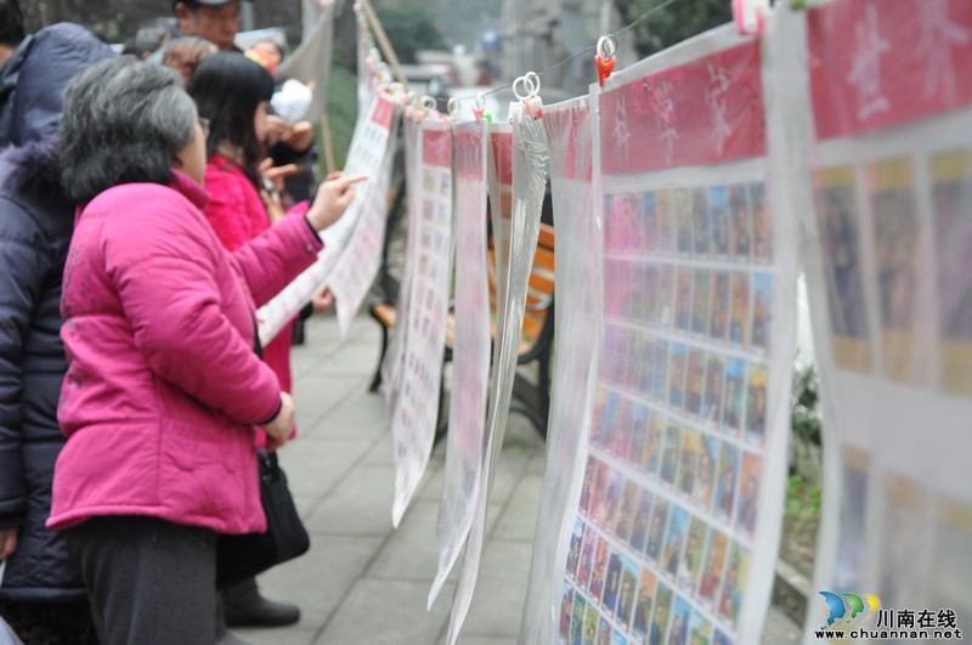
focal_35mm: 60
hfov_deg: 33.4
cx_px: 486
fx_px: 1618
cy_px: 322
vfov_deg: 22.6
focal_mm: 40
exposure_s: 1/80
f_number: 4.5
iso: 1000
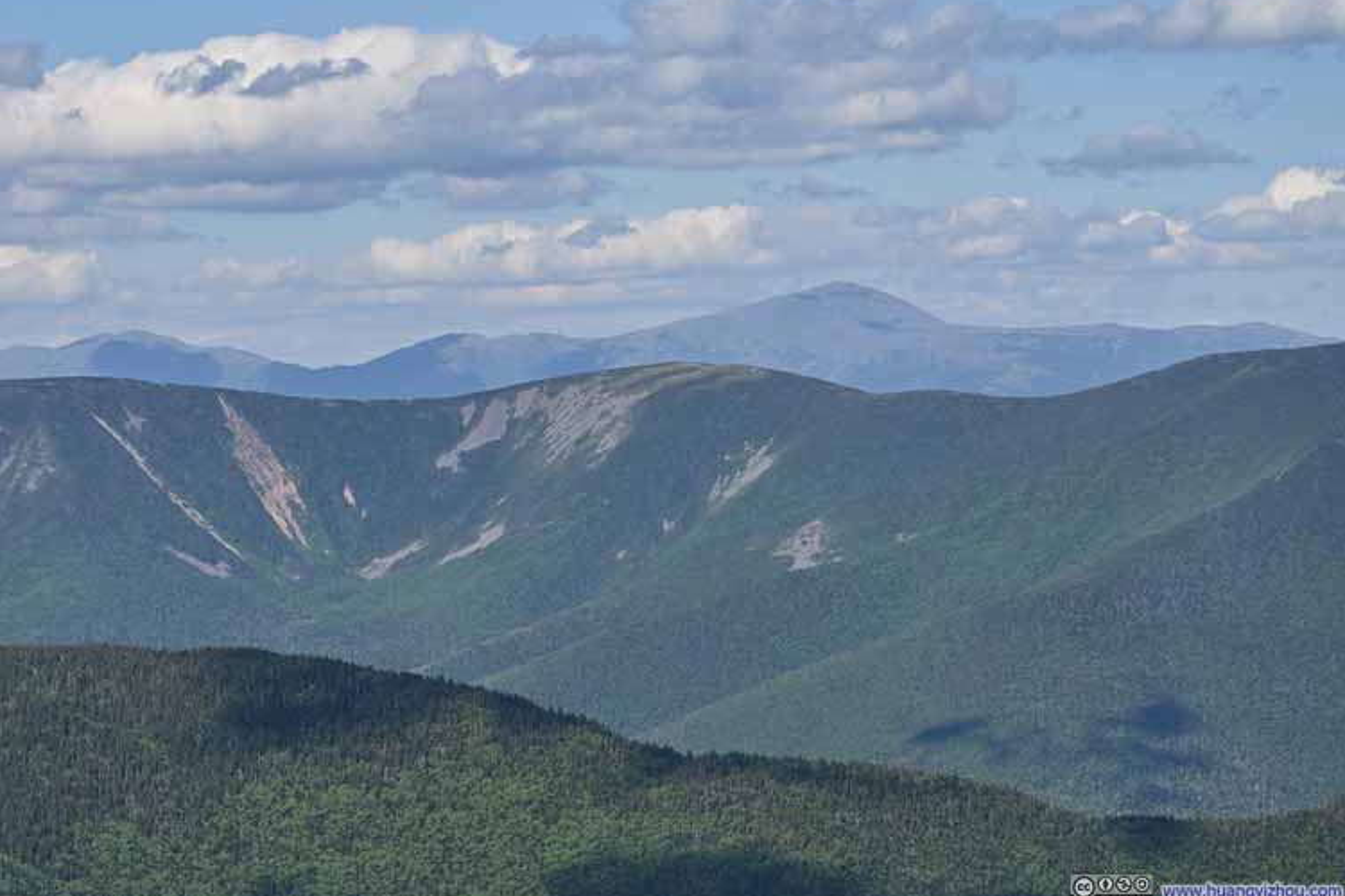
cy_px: 426
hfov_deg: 16.0
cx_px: 629
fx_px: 4782
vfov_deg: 10.7
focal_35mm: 128
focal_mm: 120
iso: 64
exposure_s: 1/1000
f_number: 5.6
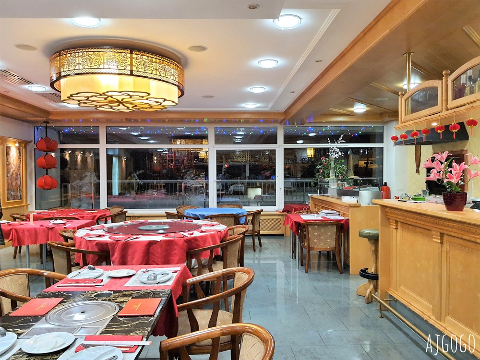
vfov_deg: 53.1
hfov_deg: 67.3
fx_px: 361
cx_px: 240
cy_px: 180
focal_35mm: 26
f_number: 1.7
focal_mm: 4.32
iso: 400
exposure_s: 1/50
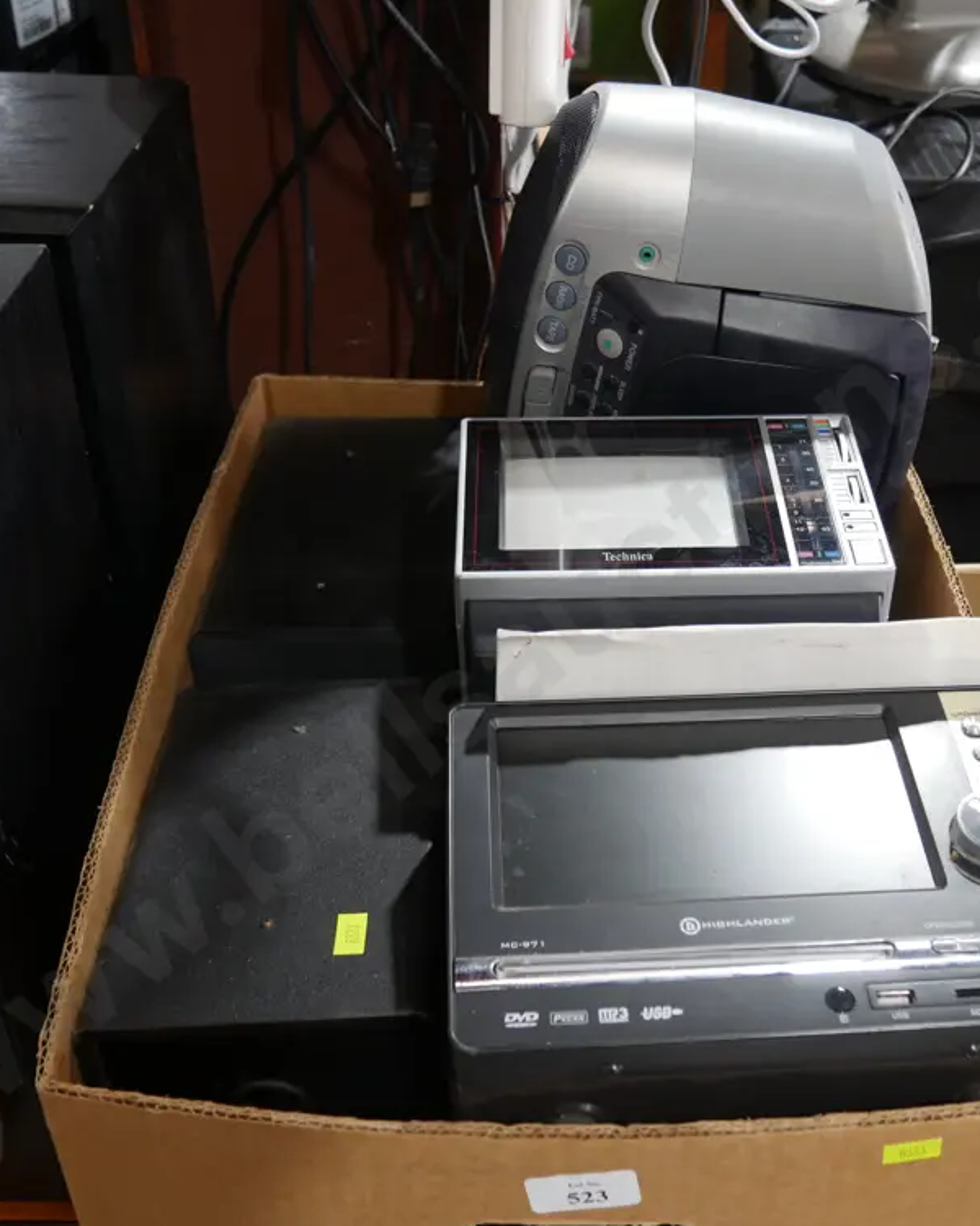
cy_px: 604
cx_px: 598
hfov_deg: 37.2
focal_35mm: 40
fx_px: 1450
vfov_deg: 45.8
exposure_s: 1/60
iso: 400
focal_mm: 15
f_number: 3.6
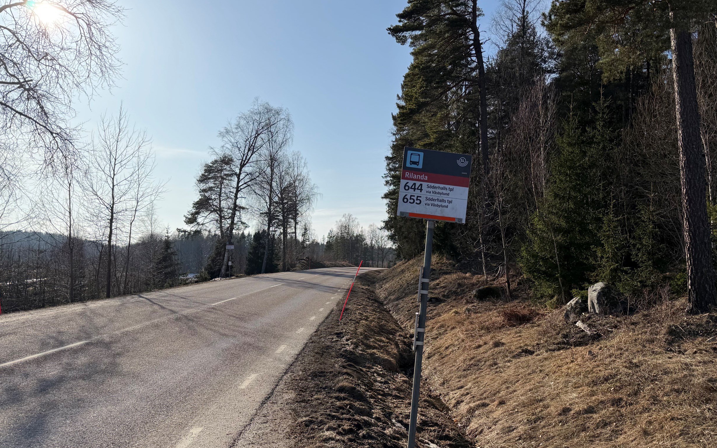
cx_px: 412
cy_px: 231
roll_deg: -1.8
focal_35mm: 30
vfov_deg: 41.8
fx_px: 586
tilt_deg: +4.1
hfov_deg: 62.6
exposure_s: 1/8130
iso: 80
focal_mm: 6.76
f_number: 1.78
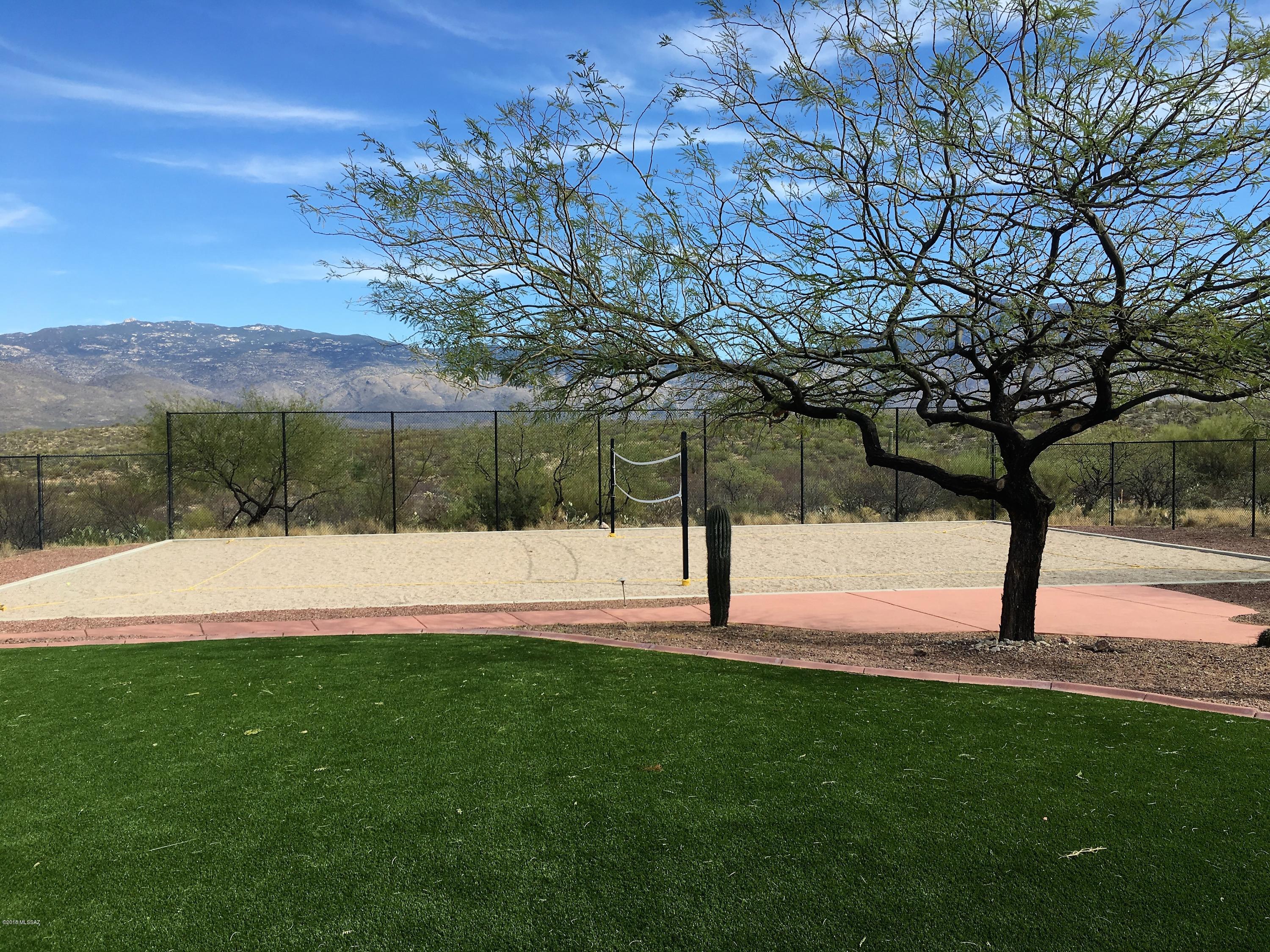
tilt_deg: -3.3
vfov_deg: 48.2
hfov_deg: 61.7
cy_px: 476
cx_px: 635
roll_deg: -0.4
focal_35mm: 29
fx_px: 1064
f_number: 2.2
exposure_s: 1/962
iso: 25
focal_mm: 4.15
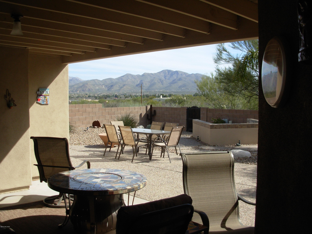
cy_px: 117
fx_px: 343
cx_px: 156
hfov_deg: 49.0
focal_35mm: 38
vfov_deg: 37.7
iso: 50
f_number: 2.9
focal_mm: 6.3
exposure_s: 1/995
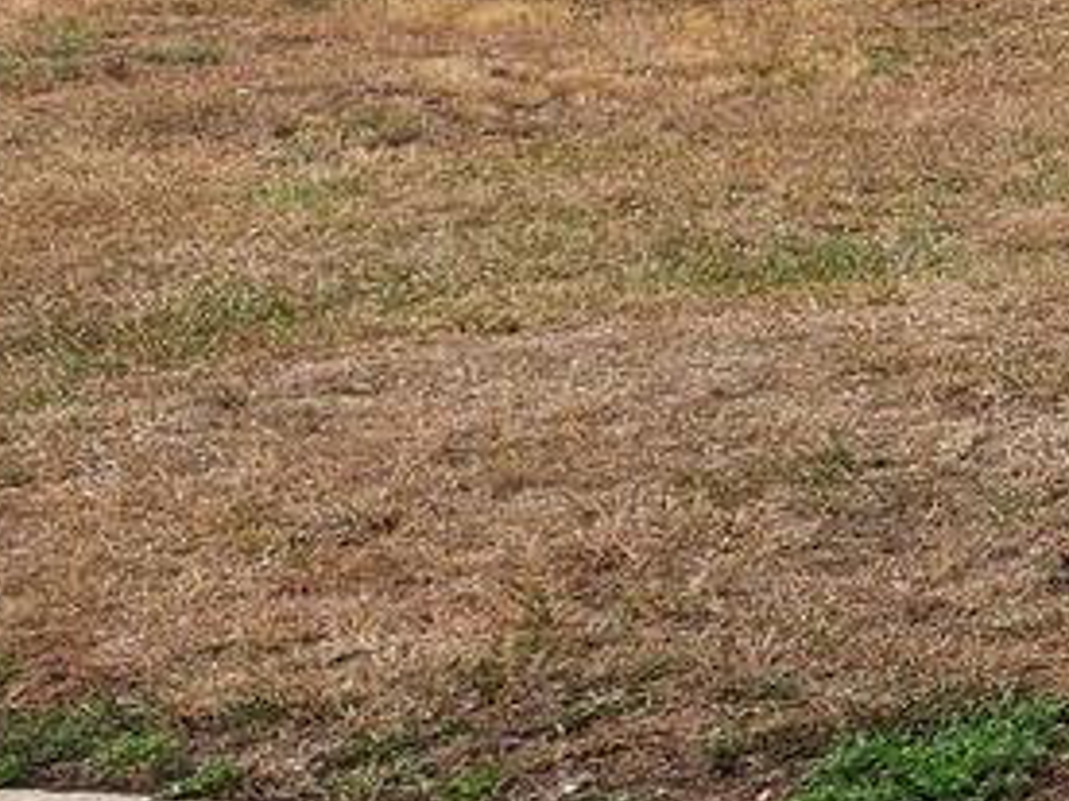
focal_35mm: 120
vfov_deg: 12.3
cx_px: 2731
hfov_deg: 12.2
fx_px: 3706
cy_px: 81
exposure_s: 1/259
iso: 12
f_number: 1.8
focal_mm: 6.4
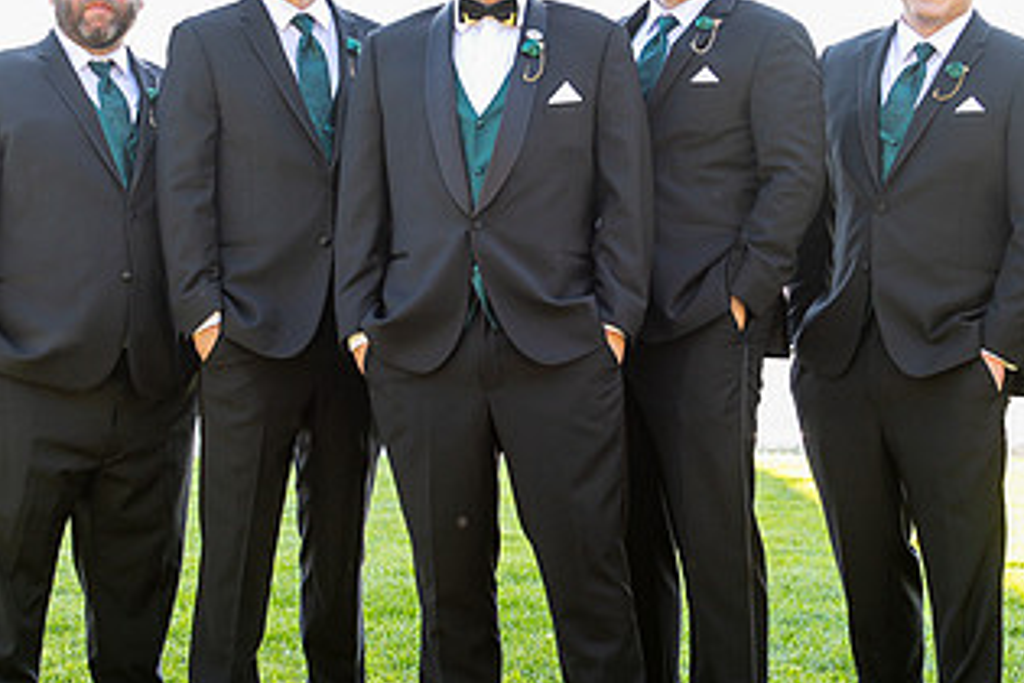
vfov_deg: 10.6
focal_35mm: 129
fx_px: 3669
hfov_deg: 15.9
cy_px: 301
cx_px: 549
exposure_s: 1/125
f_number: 5.6
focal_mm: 70
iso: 400
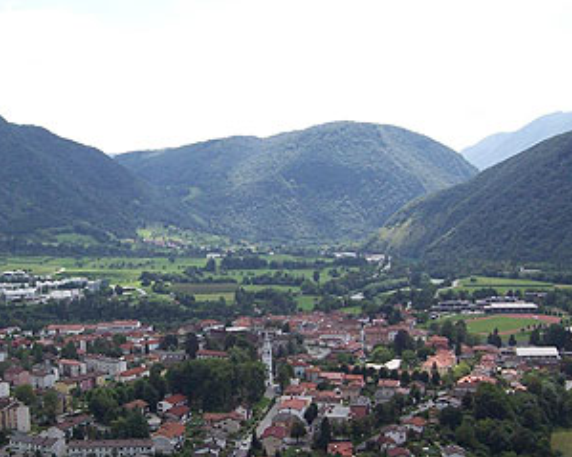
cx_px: 182
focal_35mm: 53
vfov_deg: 28.6
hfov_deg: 35.0
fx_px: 897
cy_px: 245
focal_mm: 6
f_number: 4.8
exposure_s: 1/342
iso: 80
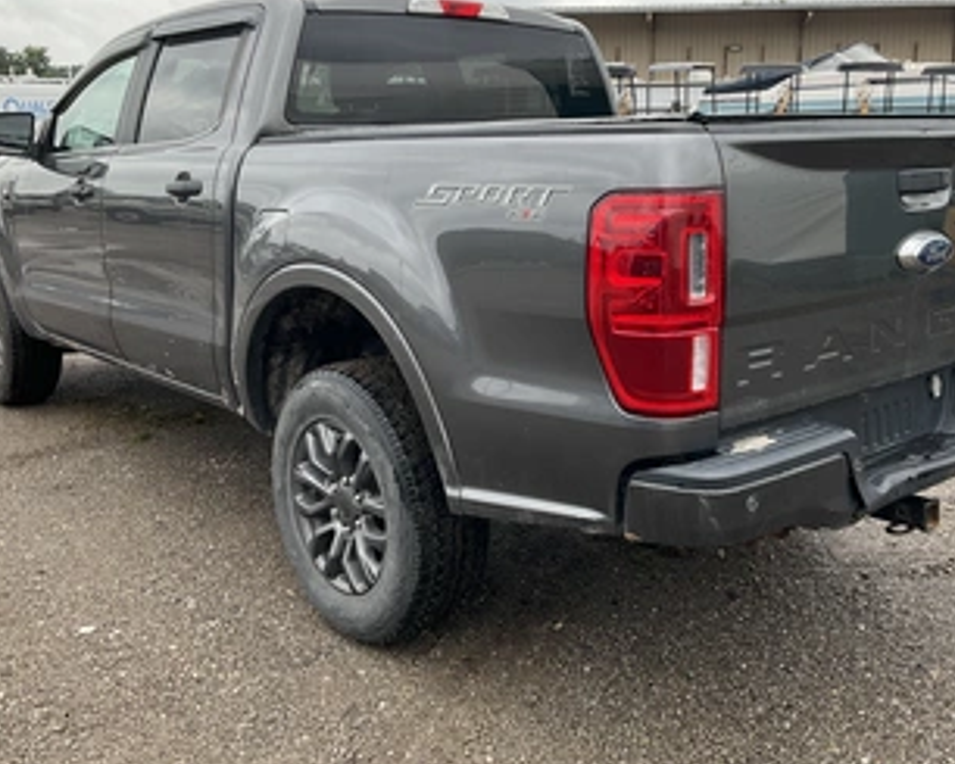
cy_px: 327
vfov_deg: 40.1
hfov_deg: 49.0
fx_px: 1046
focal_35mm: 37
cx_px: 518
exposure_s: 1/240
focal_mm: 3
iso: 25
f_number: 1.8
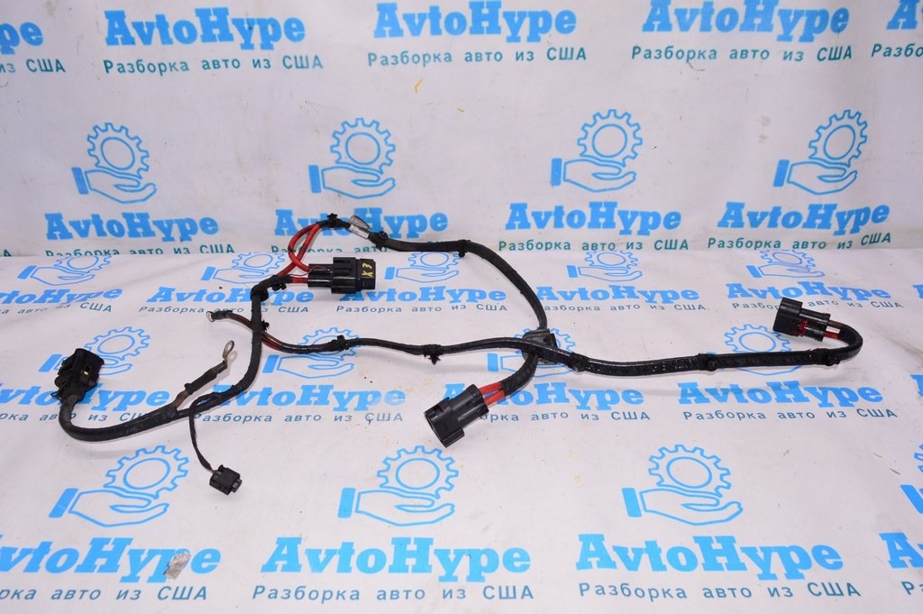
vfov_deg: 47.9
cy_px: 307
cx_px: 462
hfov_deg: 67.4
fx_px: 692
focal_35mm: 27
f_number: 8
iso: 1600
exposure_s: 1/200
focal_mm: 18
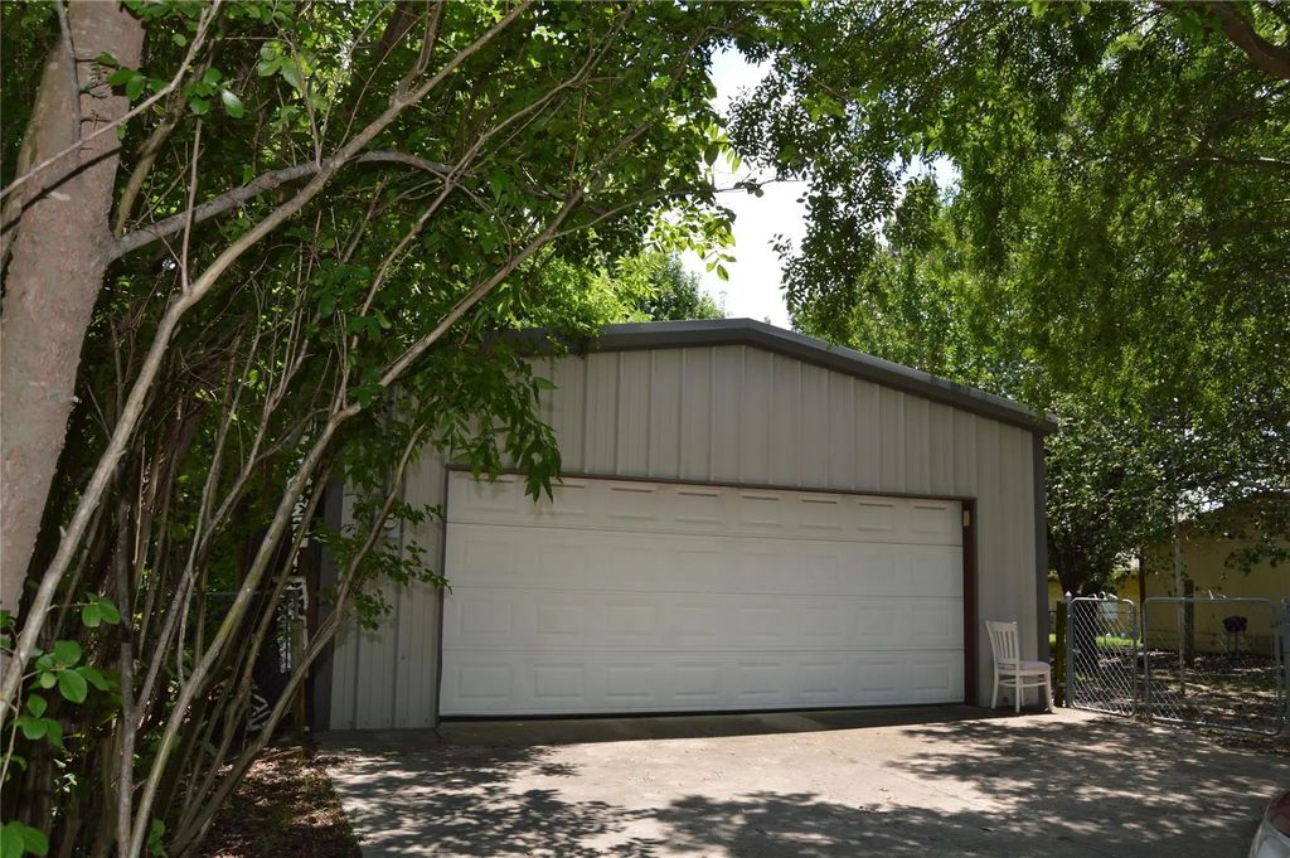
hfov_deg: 67.4
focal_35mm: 27
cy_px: 429
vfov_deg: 47.9
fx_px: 967
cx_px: 645
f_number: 5.6
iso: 100
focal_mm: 18
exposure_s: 1/200
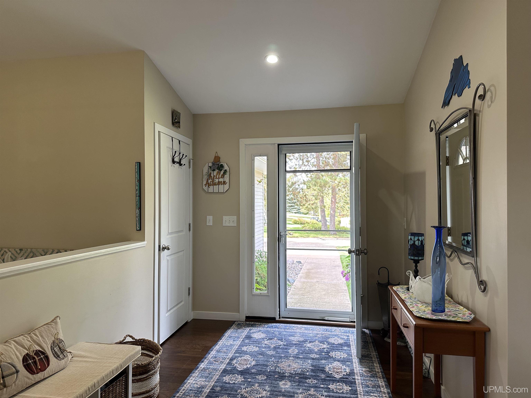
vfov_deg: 56.8
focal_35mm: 24
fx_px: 368
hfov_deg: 71.6
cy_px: 199
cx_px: 266
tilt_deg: +1.0
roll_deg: -0.6
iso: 125
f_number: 1.78
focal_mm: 6.86
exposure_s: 1/120
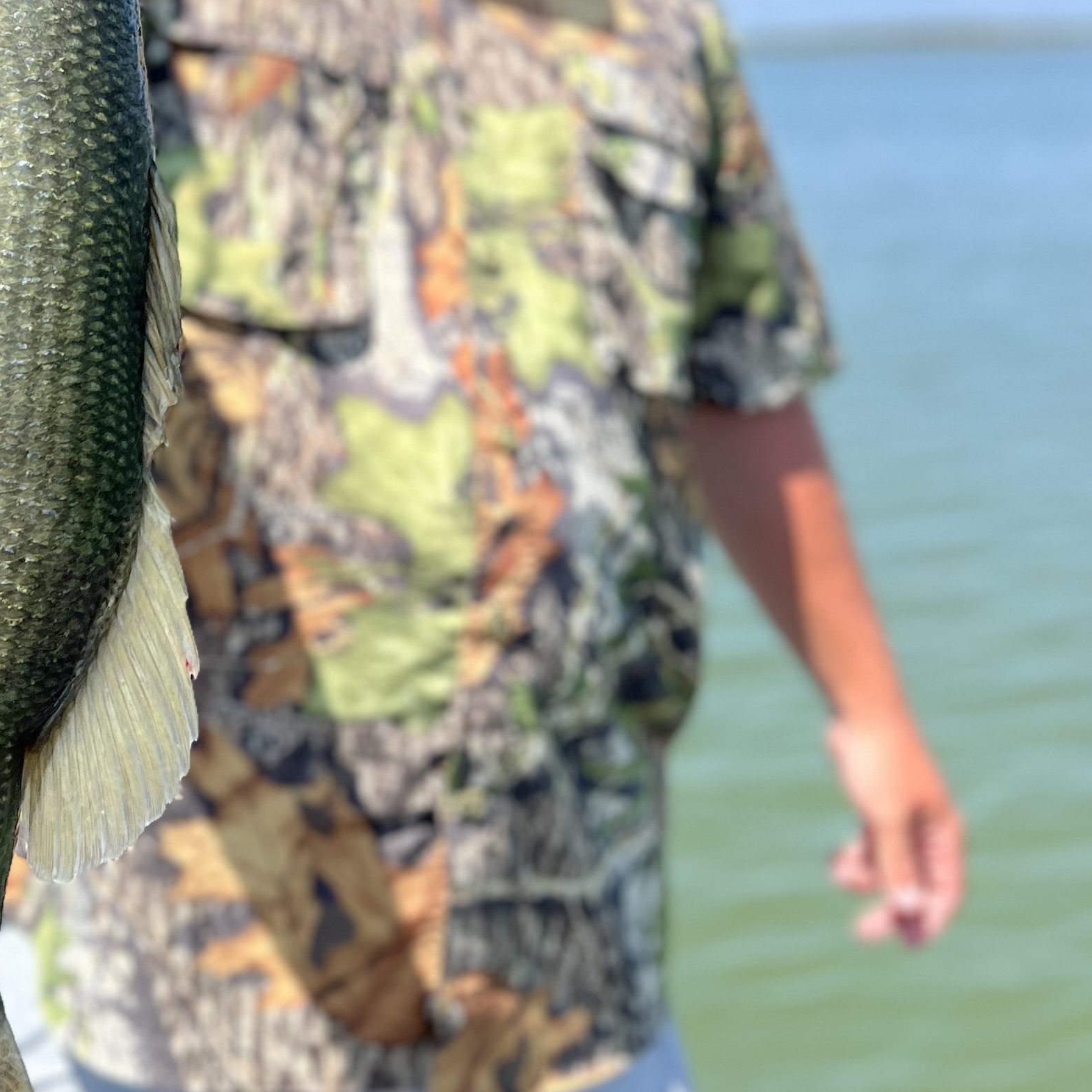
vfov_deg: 28.5
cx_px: 191
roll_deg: +2.2
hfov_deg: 28.3
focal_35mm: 59
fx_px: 2106
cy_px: 241
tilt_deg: -4.0
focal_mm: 5.7
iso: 50
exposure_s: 1/4444
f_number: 1.5
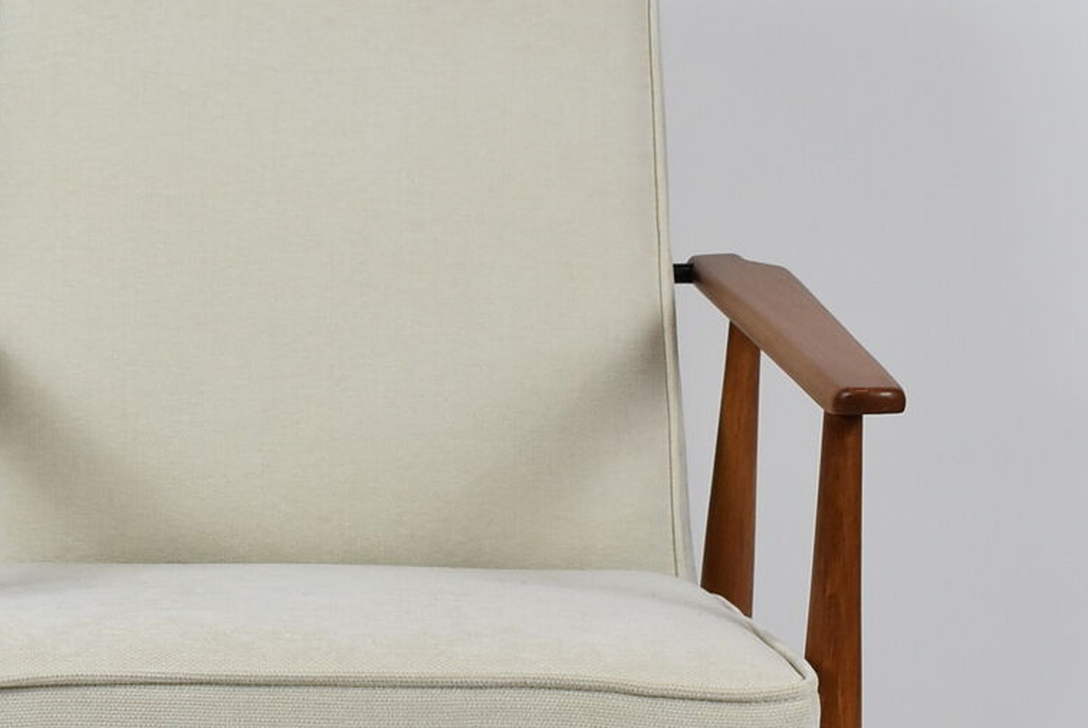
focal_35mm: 111
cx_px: 339
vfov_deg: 12.3
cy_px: 608
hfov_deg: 18.3
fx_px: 3357
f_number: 5.6
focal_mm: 28
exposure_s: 1/125
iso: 500
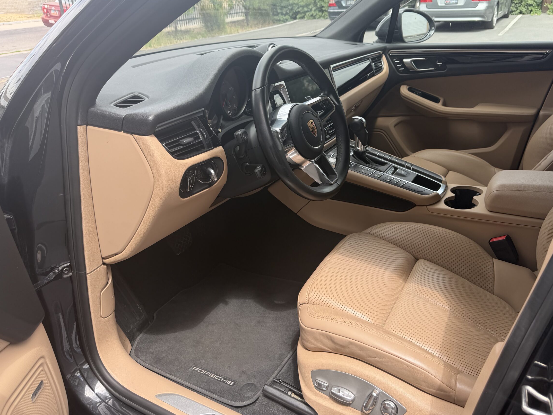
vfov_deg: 51.2
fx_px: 431
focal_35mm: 27
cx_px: 294
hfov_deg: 65.3
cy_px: 184
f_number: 1.78
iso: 80
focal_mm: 6.76
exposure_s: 1/715
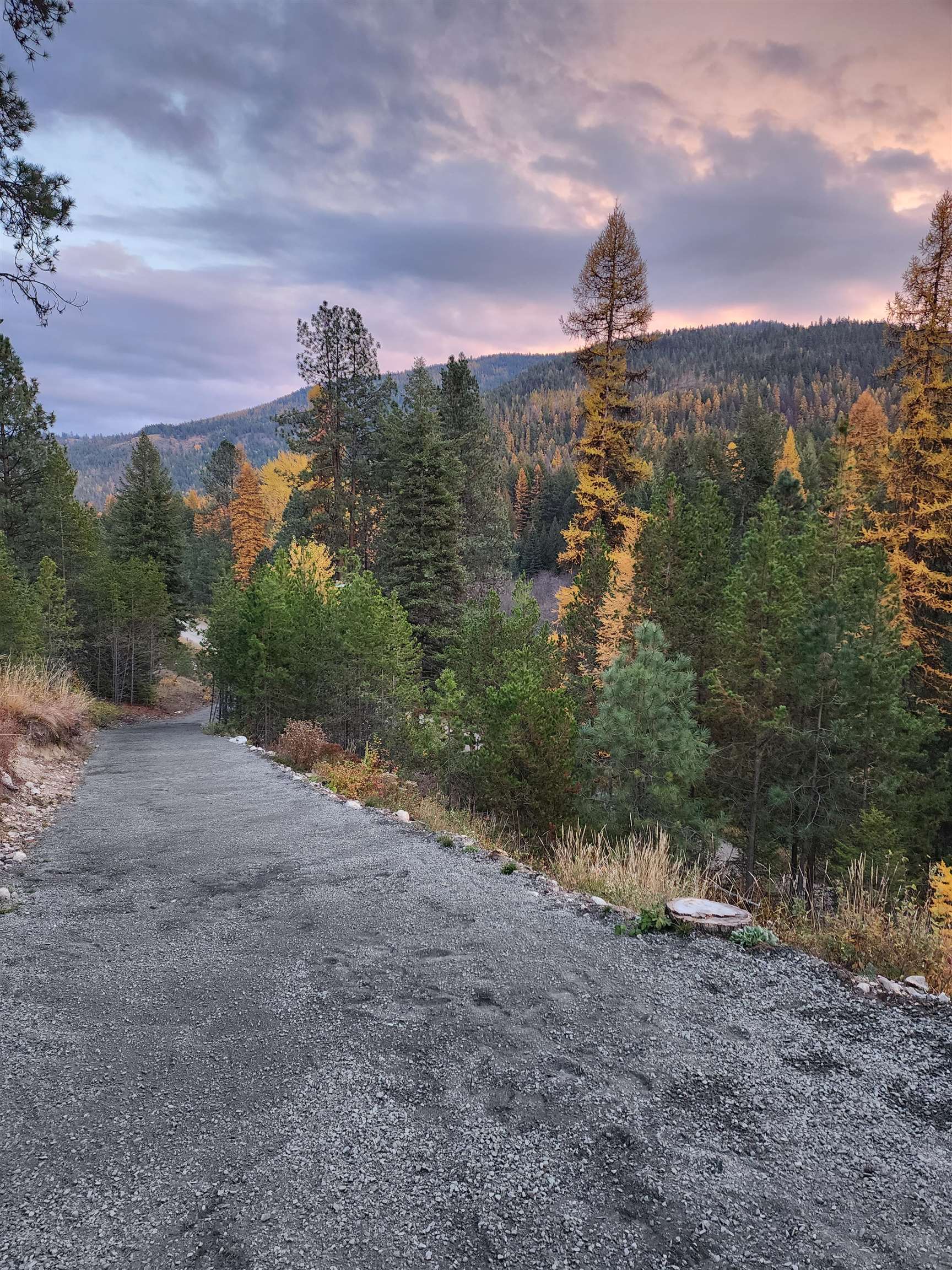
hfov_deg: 58.9
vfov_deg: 73.9
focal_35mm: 23
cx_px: 476
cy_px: 635
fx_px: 843
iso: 200
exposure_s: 1/120
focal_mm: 6.4
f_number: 1.8
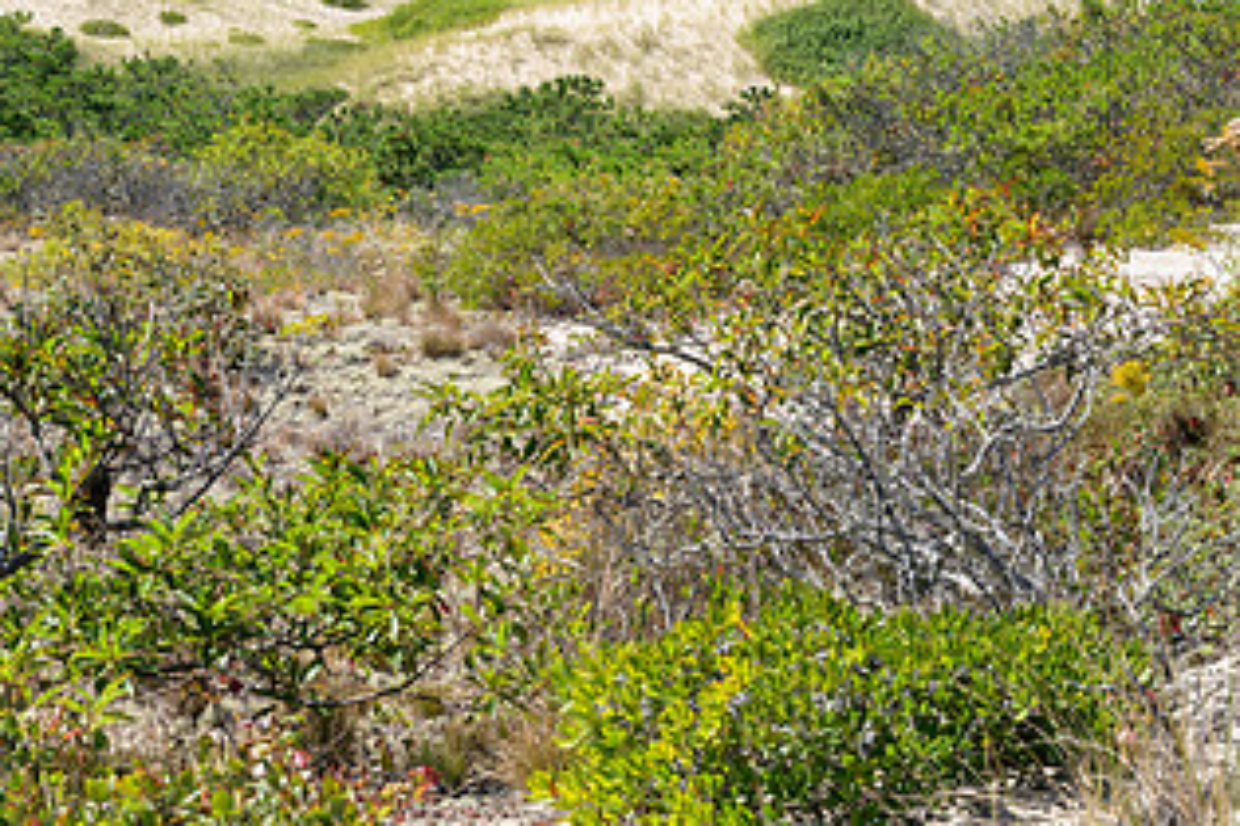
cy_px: 368
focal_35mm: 103
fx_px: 3548
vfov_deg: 13.3
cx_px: 417
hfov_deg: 19.8
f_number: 14
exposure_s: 1/320
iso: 400
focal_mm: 56
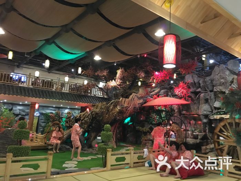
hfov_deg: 61.7
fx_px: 202
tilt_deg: +9.2
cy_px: 90
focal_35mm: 29
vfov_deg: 48.2
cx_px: 120
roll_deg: -2.5
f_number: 2.2
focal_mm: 4.15
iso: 320
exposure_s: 1/17
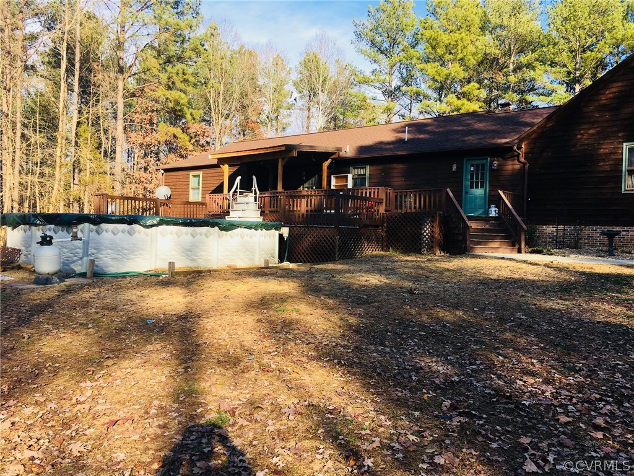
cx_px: 317
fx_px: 531
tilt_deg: +1.9
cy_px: 238
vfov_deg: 48.2
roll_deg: -1.7
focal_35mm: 29
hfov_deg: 61.7
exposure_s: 1/601
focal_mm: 4.15
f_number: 2.2
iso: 25
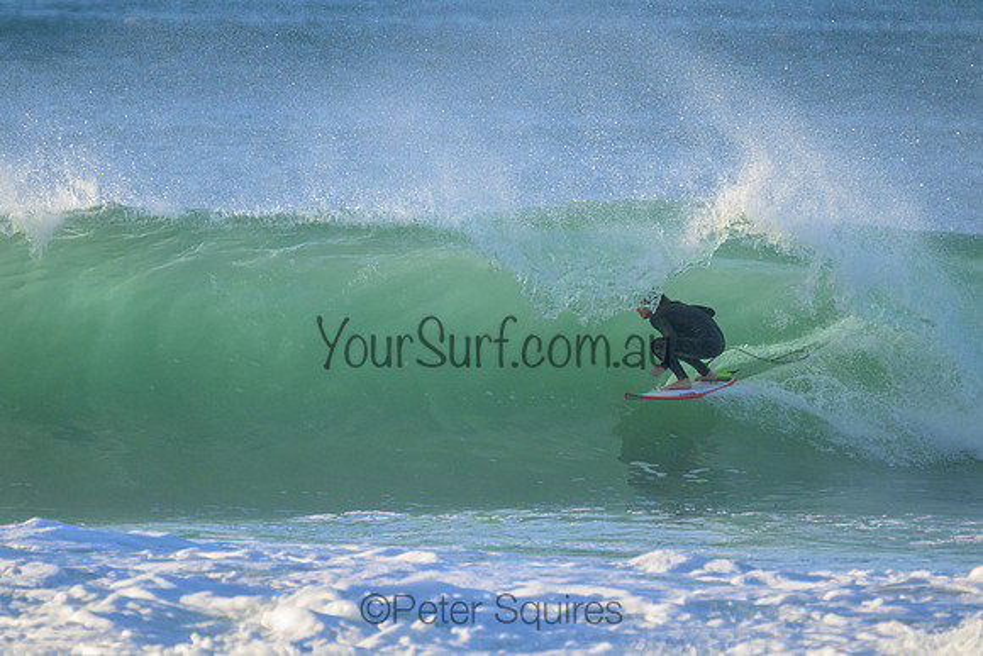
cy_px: 328
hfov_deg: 3.0
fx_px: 18571
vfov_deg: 2.0
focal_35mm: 680
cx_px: 492
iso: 5000
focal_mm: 680
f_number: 11
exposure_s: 1/2000
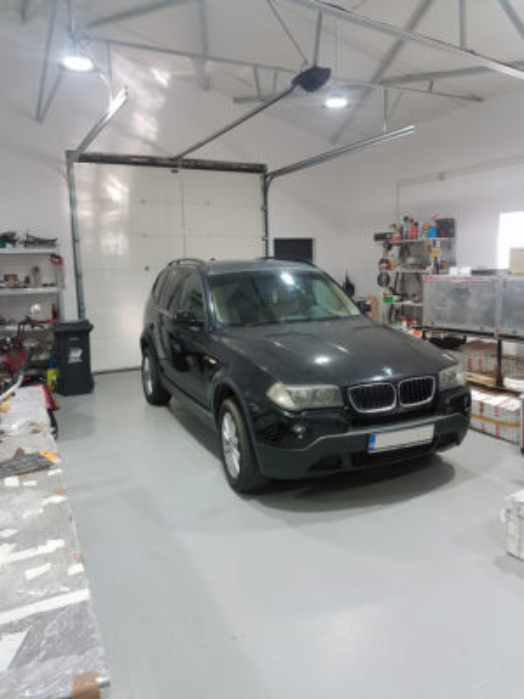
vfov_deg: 67.3
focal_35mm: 26
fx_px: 525
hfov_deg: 53.1
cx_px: 262
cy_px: 350
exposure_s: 1/50
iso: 50
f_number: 1.7
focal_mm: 4.2
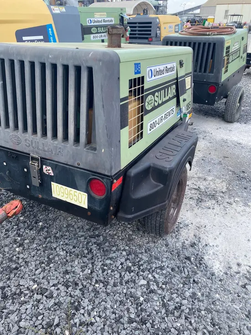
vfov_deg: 67.3
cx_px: 126
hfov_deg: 53.1
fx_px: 251
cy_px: 168
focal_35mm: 26
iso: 32
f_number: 1.8
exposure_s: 1/447
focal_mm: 4.25
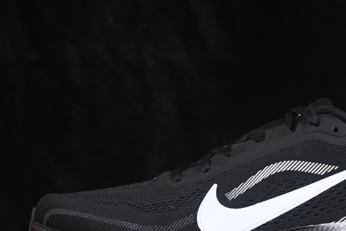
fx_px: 1452
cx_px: 274
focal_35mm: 151
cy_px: 157
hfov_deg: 13.5
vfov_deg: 9.1
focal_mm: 50
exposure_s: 1/60
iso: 160
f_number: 6.3
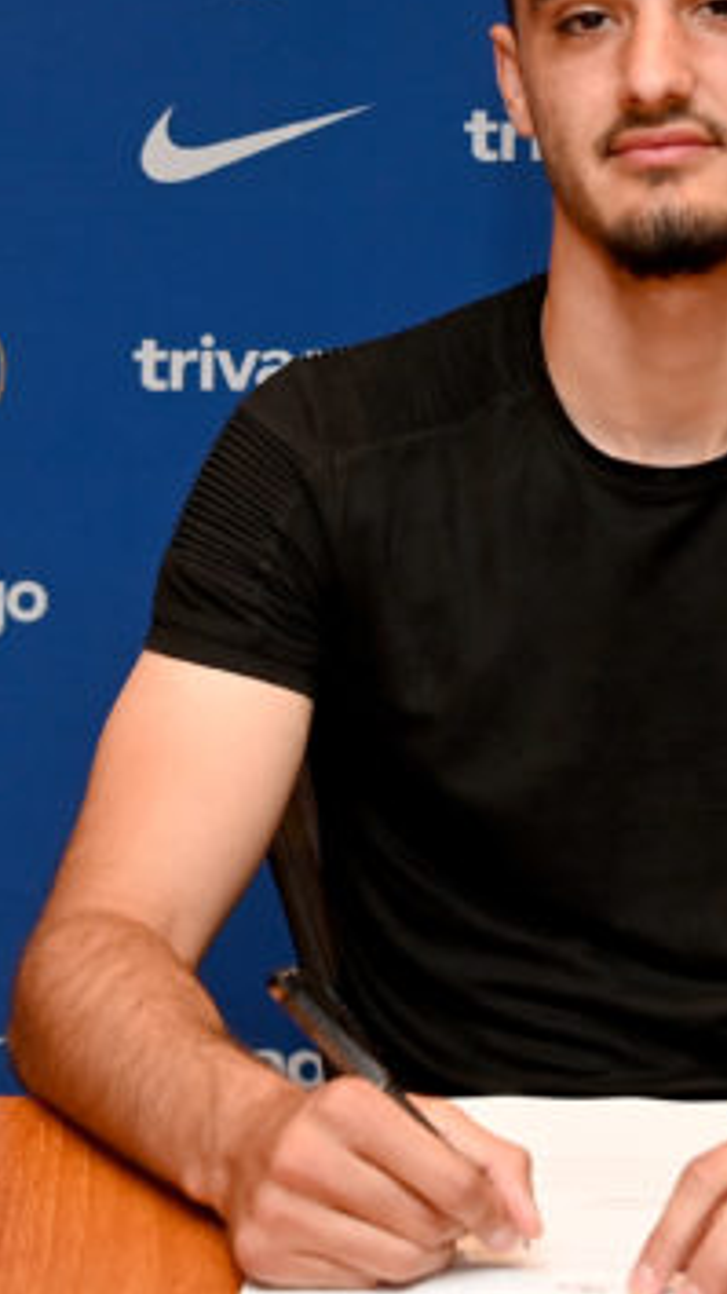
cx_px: 435
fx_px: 3223
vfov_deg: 22.3
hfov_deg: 12.9
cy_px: 207
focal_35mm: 94
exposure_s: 1/250
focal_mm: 31
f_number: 5.6
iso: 1000
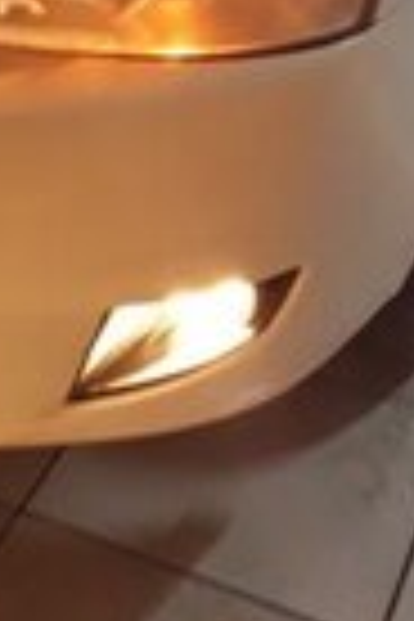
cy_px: -274
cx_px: -27
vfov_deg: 18.3
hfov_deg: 13.3
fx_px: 1742
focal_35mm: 101
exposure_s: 1/17
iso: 320
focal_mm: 3.6
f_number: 1.9
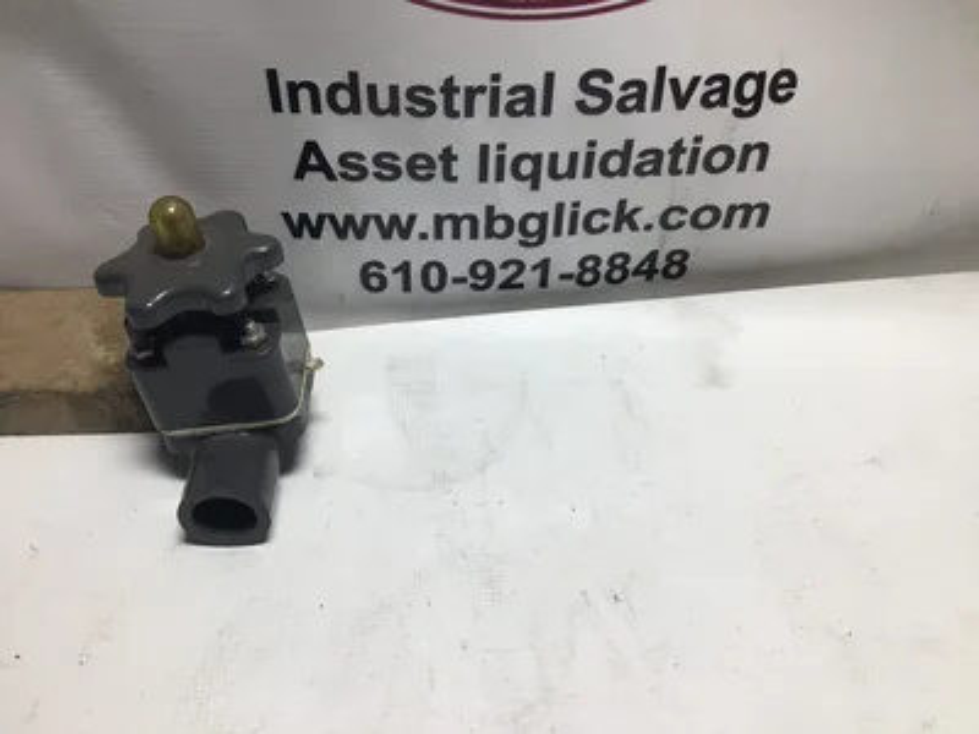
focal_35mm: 31
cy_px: 367
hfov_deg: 58.4
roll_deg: -4.2
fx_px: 877
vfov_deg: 45.4
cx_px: 490
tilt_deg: -41.7
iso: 25
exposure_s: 1/125
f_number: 2.4
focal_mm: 3.3
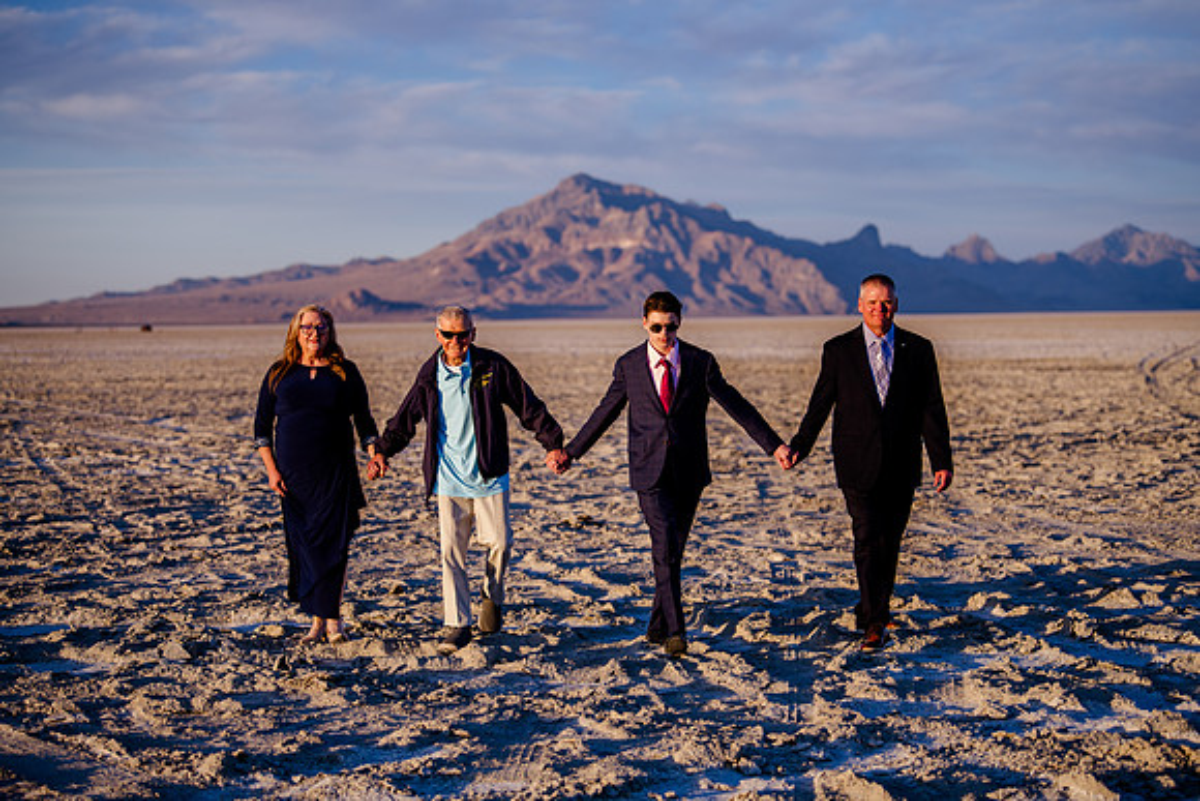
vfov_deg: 15.9
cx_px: 600
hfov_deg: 23.6
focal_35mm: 86
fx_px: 2867
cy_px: 400
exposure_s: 1/800
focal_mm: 86
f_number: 2.8
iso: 200
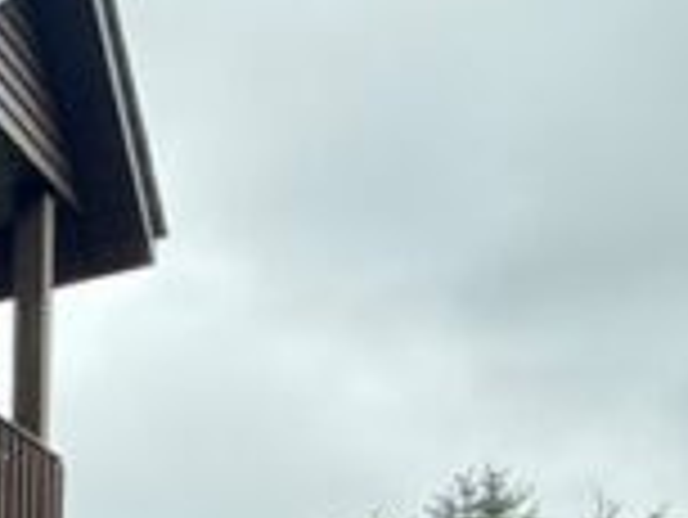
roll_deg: -2.8
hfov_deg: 16.2
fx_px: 1452
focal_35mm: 73
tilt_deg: +2.3
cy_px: 806
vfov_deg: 17.8
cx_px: -859
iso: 64
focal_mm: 2.22
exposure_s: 1/210
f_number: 2.2
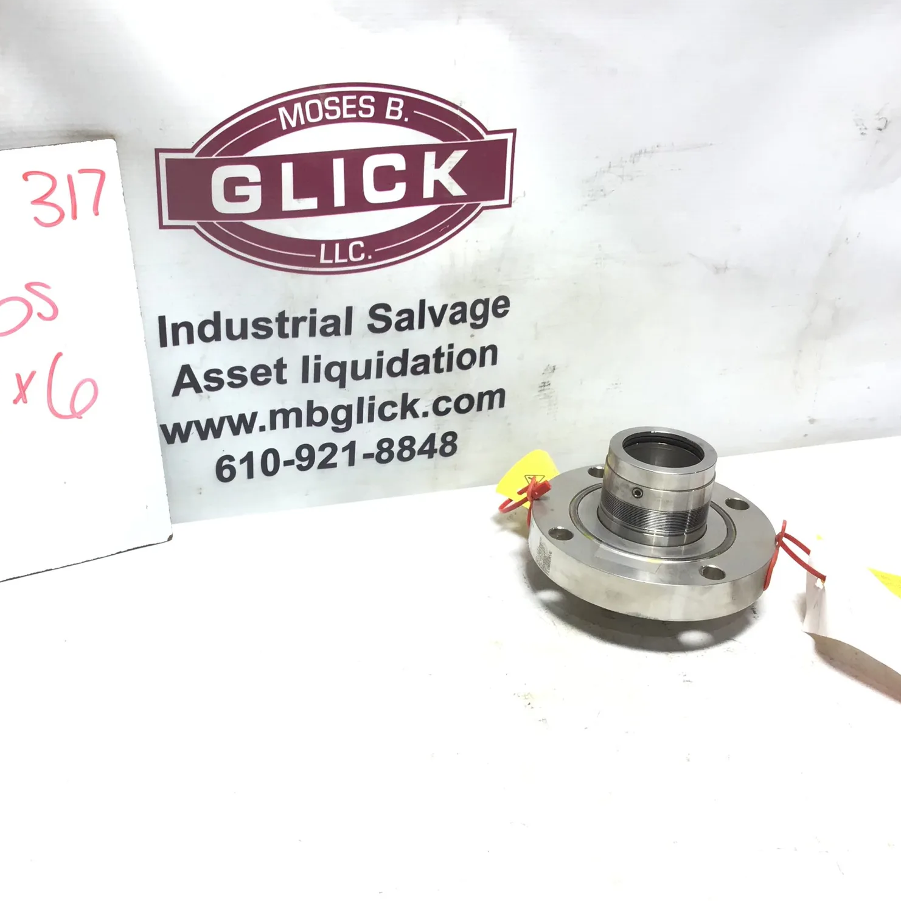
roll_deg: -0.3
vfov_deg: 44.9
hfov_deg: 44.6
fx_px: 1090
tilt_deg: -29.8
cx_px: 346
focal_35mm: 37
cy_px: 452
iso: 32
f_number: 2.4
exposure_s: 1/120
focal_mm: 3.3
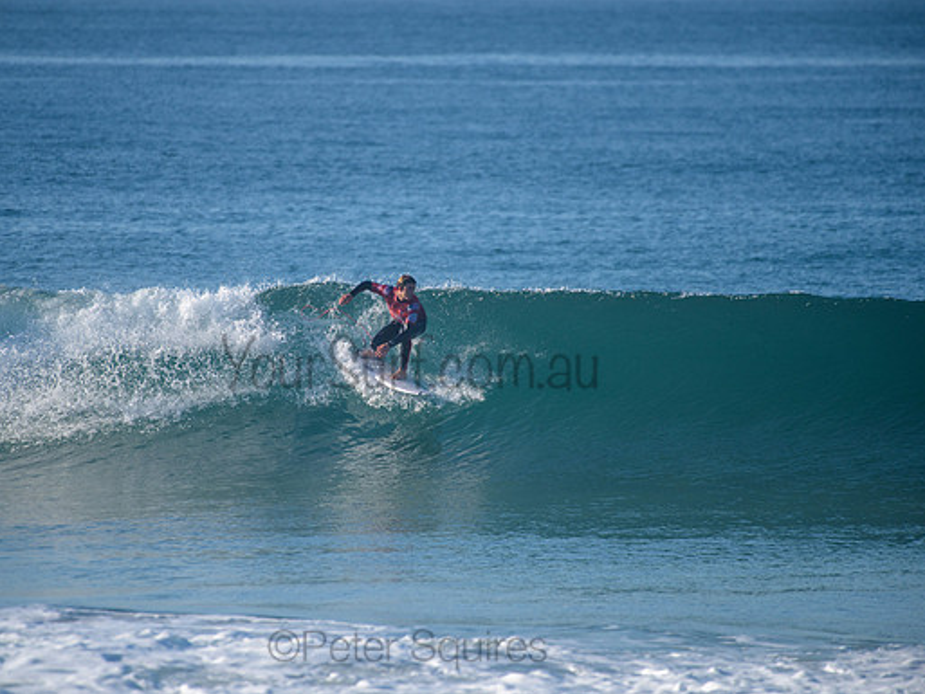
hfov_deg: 3.6
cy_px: 347
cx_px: 408
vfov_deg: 2.7
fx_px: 14540
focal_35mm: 544
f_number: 5.6
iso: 280
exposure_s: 1/2000
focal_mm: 500
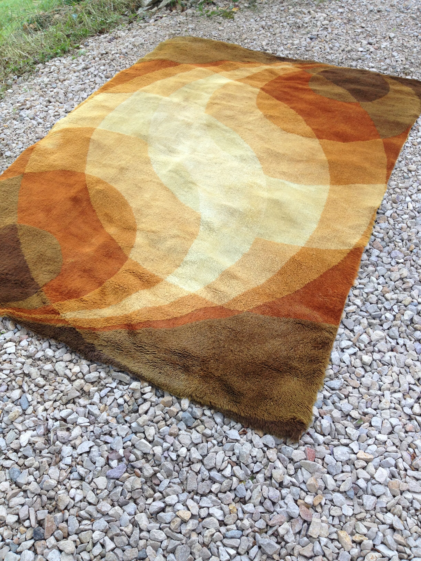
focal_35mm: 35
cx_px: 210
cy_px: 280
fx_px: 568
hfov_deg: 40.7
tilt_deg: -48.1
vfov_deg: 52.6
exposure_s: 1/60
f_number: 2.4
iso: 50
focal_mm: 4.28
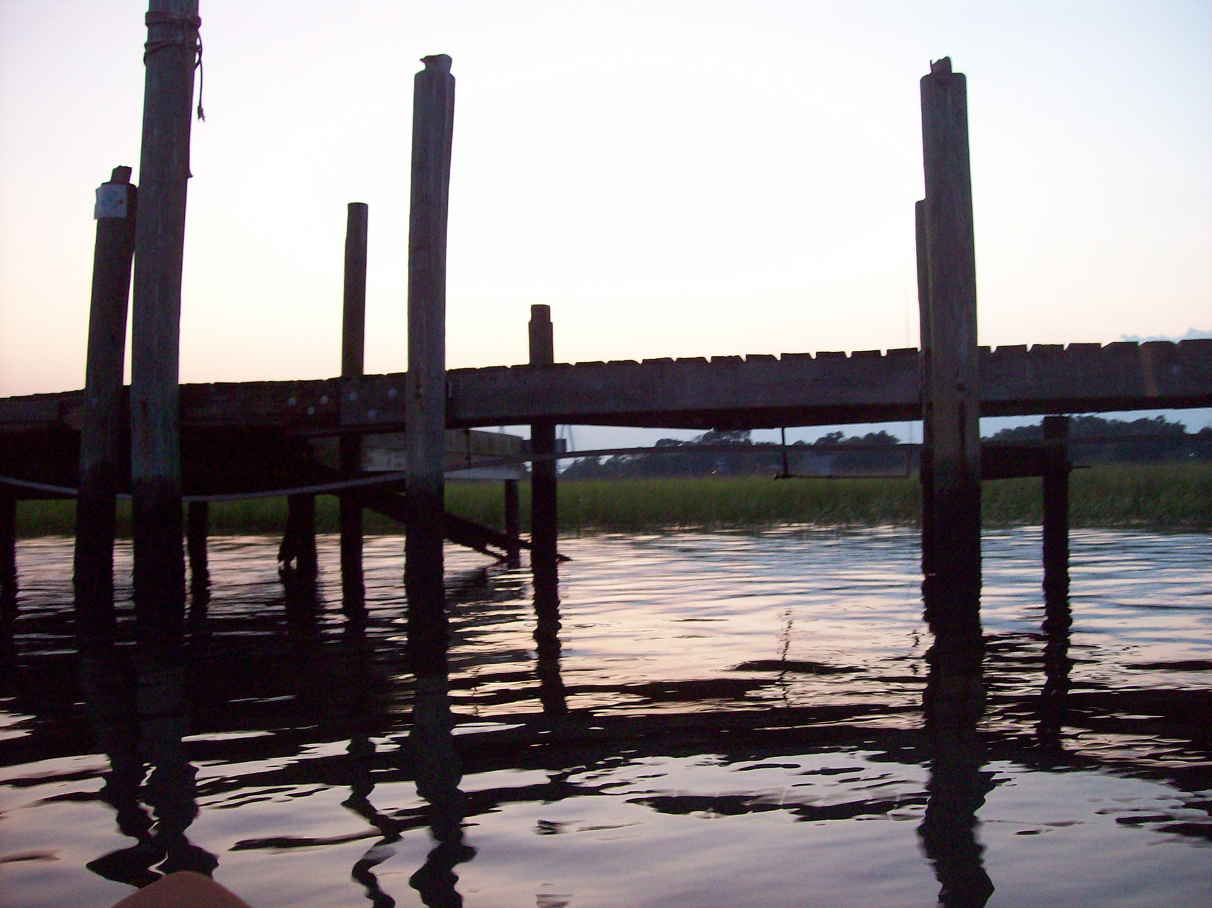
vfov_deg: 39.6
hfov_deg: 51.4
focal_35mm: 36
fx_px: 1260
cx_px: 606
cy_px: 454
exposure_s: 1/22
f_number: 2.7
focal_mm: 6
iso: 160
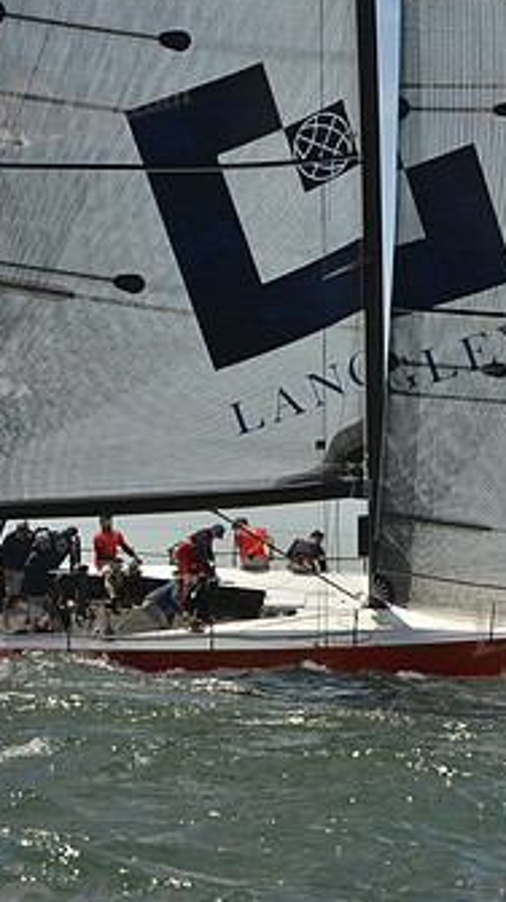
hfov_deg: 9.5
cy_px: 483
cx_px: 331
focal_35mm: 127
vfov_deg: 16.9
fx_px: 3035
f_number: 9
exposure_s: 1/1600
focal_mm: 70
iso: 280
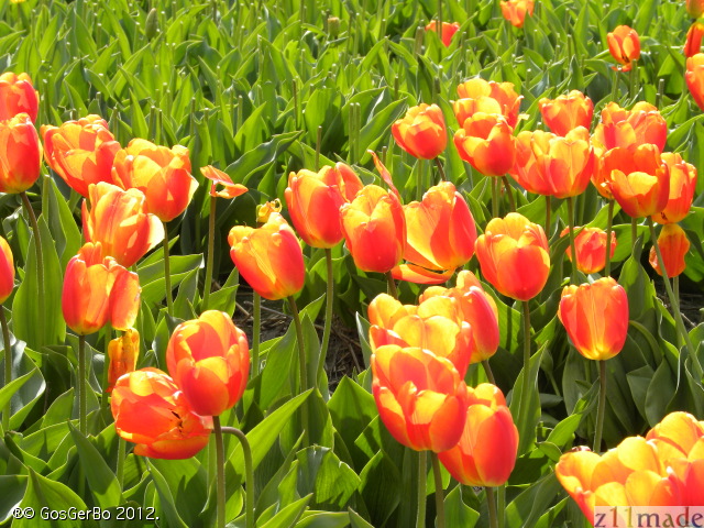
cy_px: 264
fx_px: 3742
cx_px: 352
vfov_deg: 8.1
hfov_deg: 10.7
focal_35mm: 184
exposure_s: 1/208
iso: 64
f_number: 5.6
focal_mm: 32.7
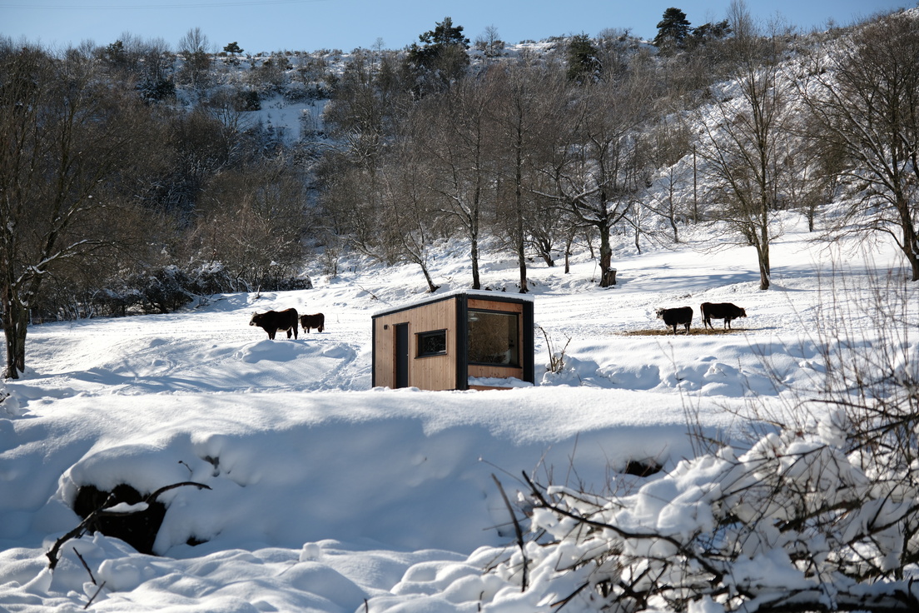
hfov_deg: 30.5
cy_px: 306
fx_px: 1685
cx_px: 460
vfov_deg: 20.6
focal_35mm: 66
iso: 200
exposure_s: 1/4000
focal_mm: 43.8
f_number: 2.8
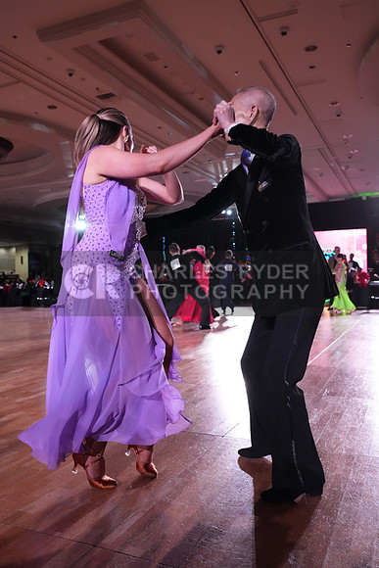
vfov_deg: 63.6
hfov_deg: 45.0
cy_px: 284
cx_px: 190
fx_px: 458
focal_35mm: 29
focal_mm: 29
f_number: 5.6
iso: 5000
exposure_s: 1/320
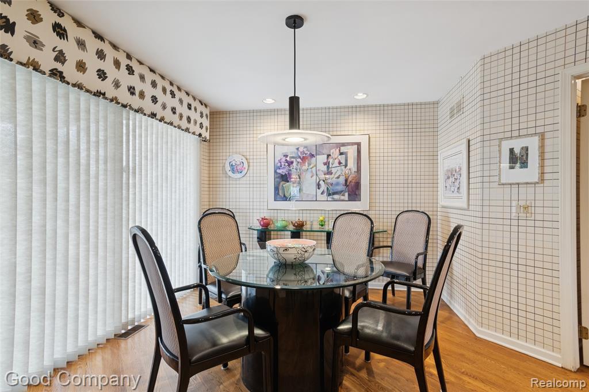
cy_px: 196
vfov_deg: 70.4
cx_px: 294
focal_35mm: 17
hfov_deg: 93.3
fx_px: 278
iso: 400
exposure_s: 1/13
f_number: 8
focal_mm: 11.5
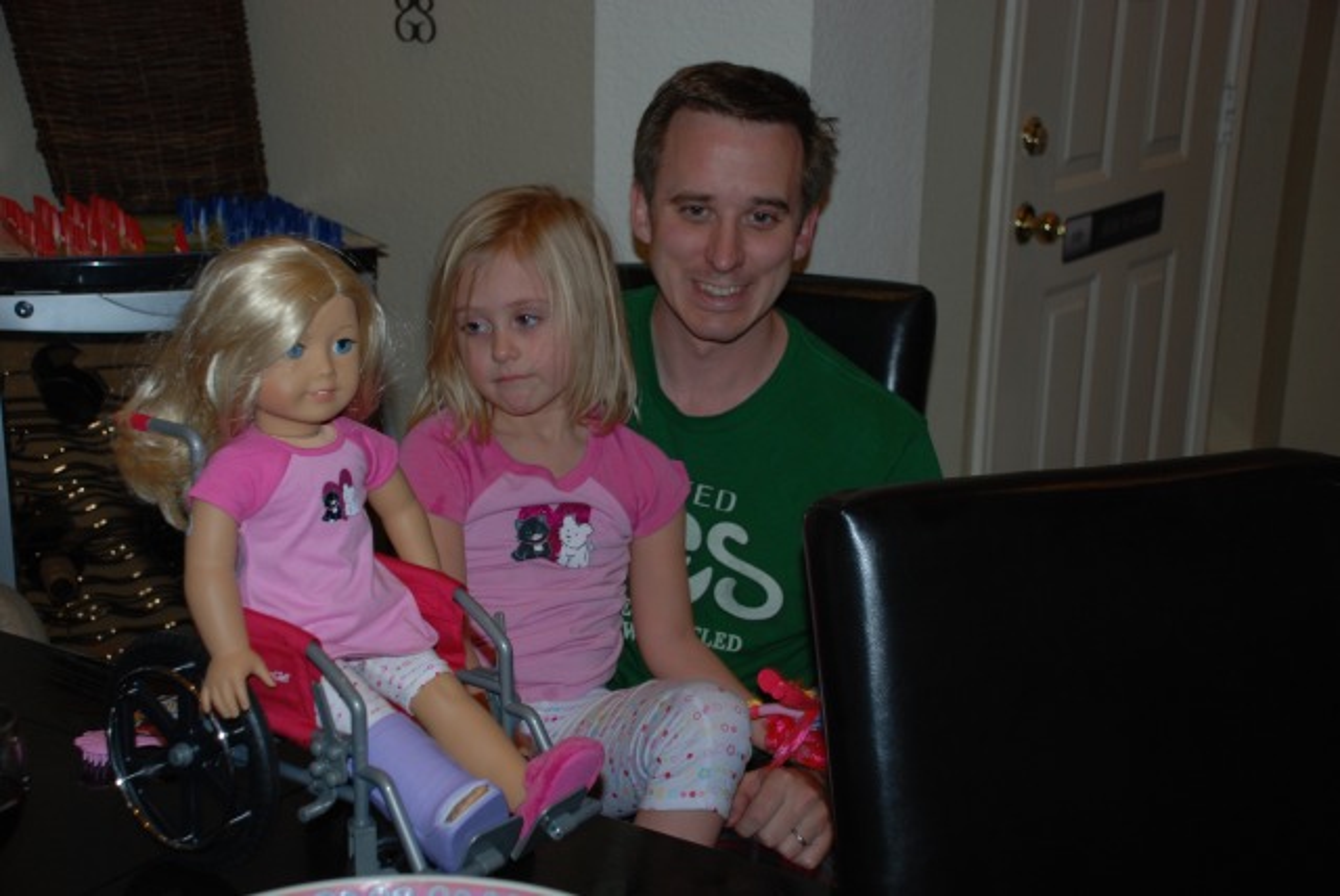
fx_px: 1956
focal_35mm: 52
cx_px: 670
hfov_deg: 37.8
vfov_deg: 25.8
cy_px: 448
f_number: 4.5
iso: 200
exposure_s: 1/60
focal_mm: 35
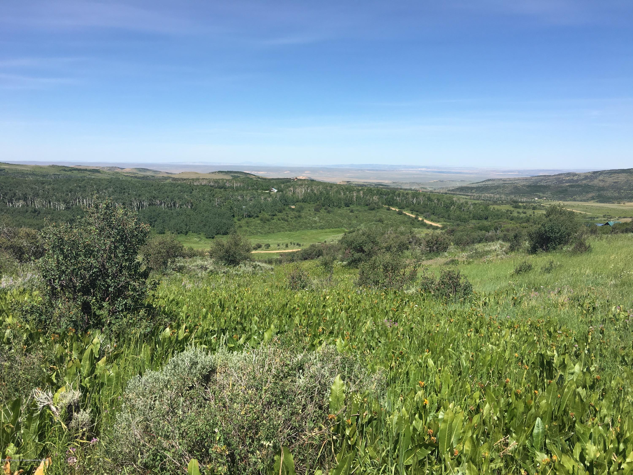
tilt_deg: -6.5
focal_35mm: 29
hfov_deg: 61.7
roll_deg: -1.9
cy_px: 238
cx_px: 316
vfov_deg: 48.2
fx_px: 530
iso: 25
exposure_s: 1/1709
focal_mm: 4.15
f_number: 2.2
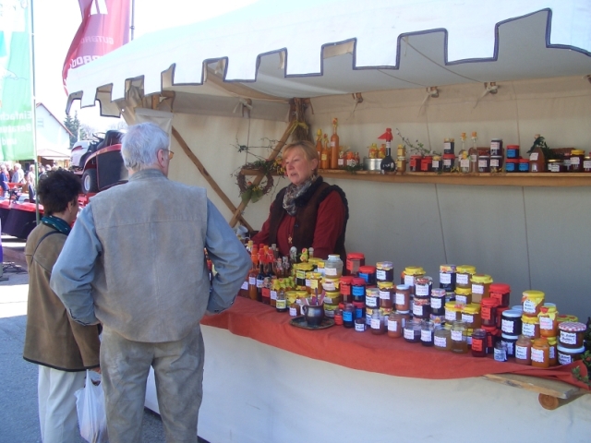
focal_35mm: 35
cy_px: 222
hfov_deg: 52.6
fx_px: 598
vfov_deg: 40.7
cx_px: 296
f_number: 4.3
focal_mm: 5.8
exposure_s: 1/100
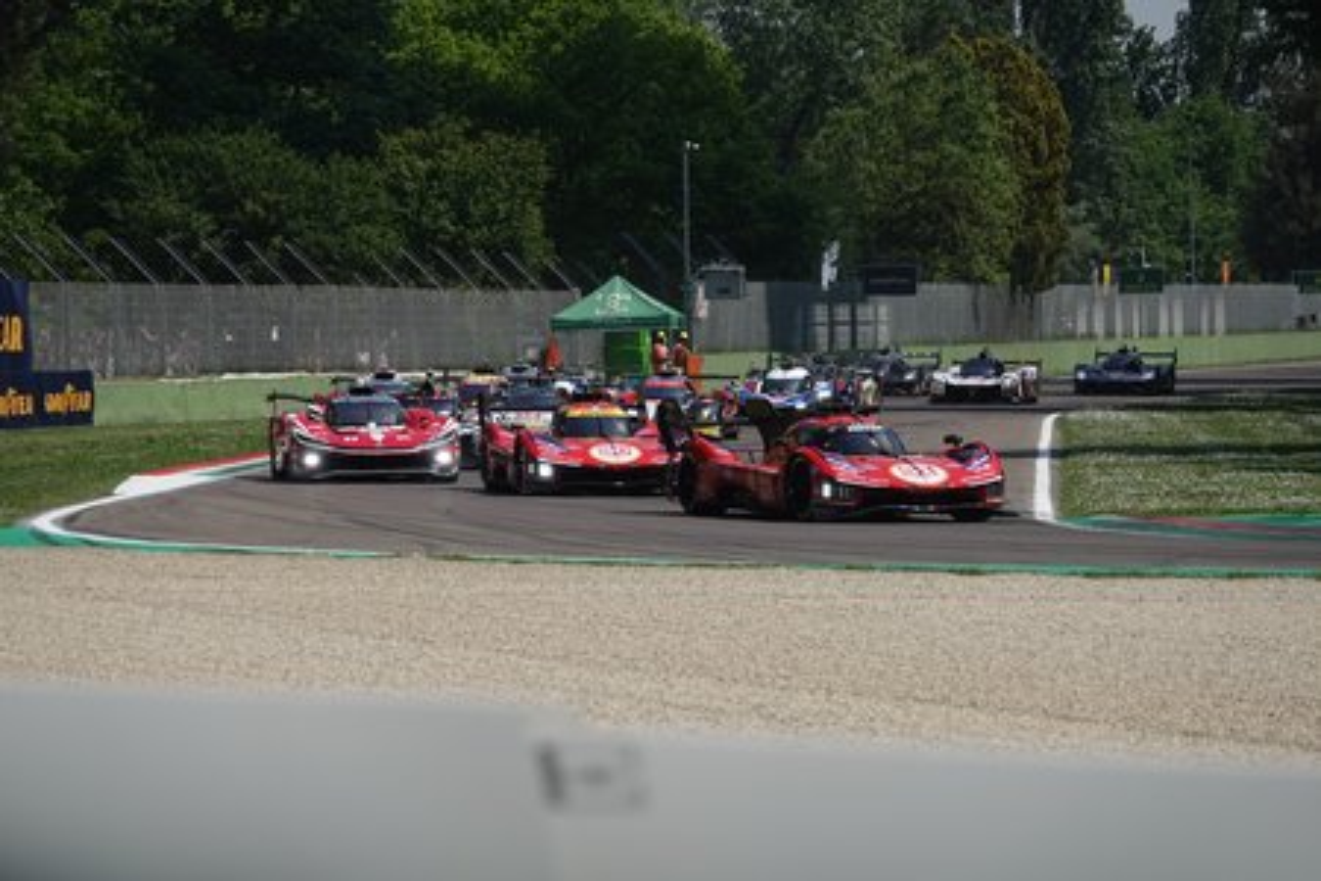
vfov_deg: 5.2
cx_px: 660
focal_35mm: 266
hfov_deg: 7.7
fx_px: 9760
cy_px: 440
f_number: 4
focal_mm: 97.49
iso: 100
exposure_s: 1/1600
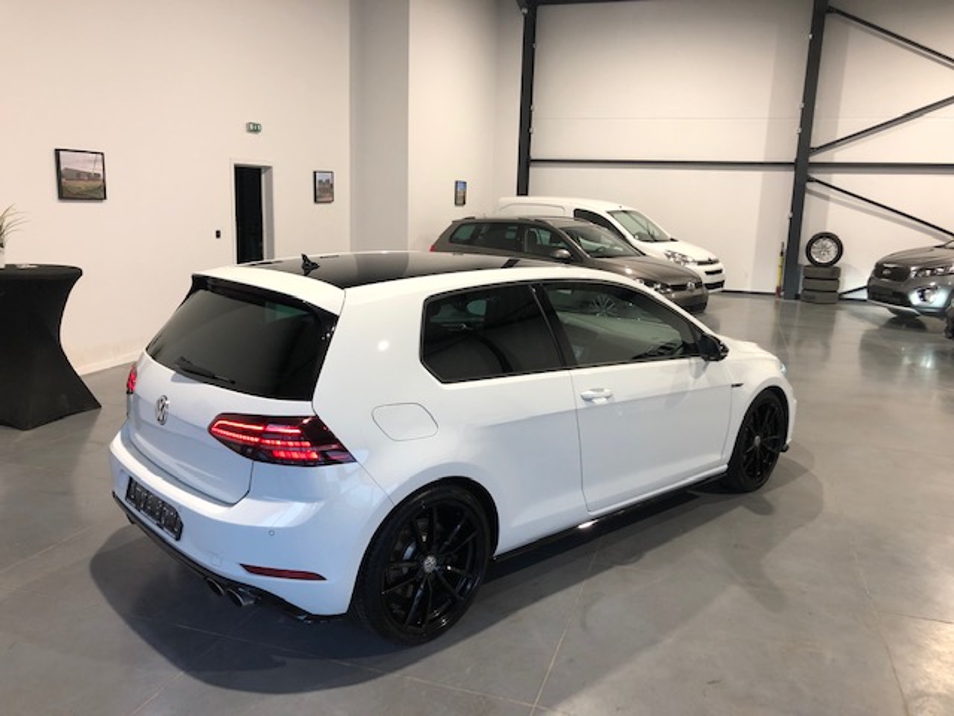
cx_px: 477
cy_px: 358
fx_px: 772
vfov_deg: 49.7
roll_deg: -2.0
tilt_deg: -12.5
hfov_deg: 63.4
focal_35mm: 28
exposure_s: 1/25
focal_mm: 3.99
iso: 40
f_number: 1.8
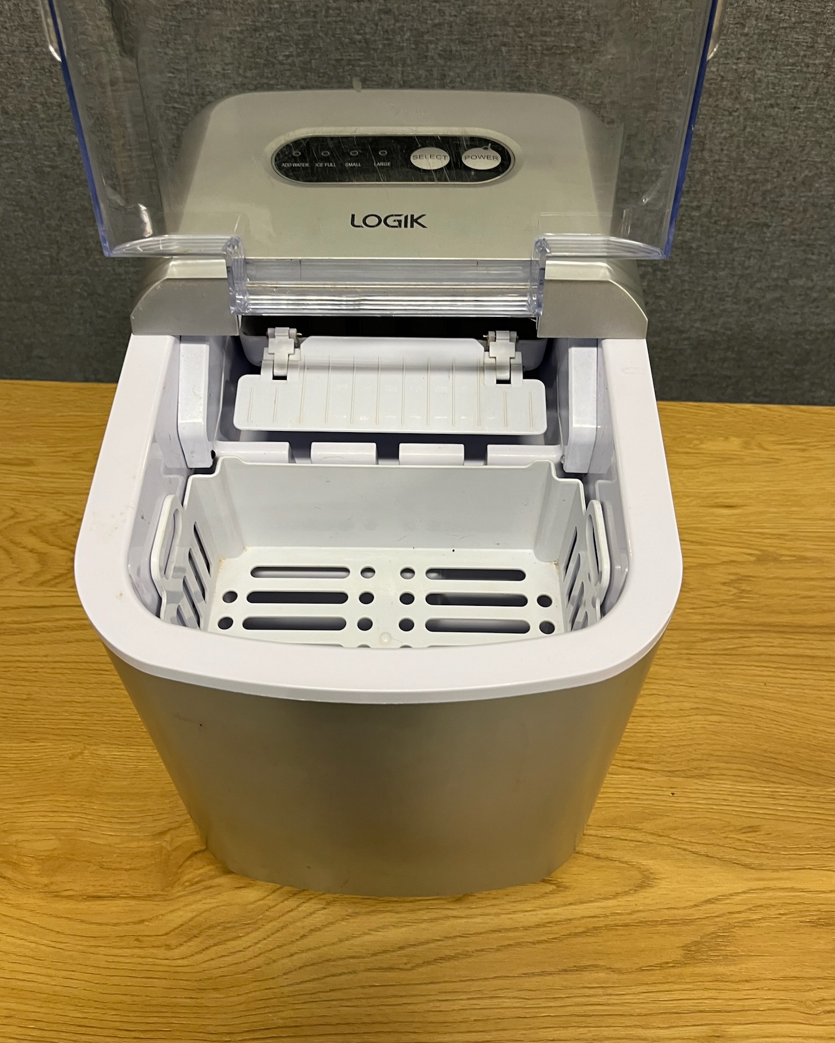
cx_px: 409
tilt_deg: -45.8
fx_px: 865
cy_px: 478
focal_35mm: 28
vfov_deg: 62.1
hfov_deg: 51.5
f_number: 1.6
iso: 80
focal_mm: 5.1
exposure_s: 1/50
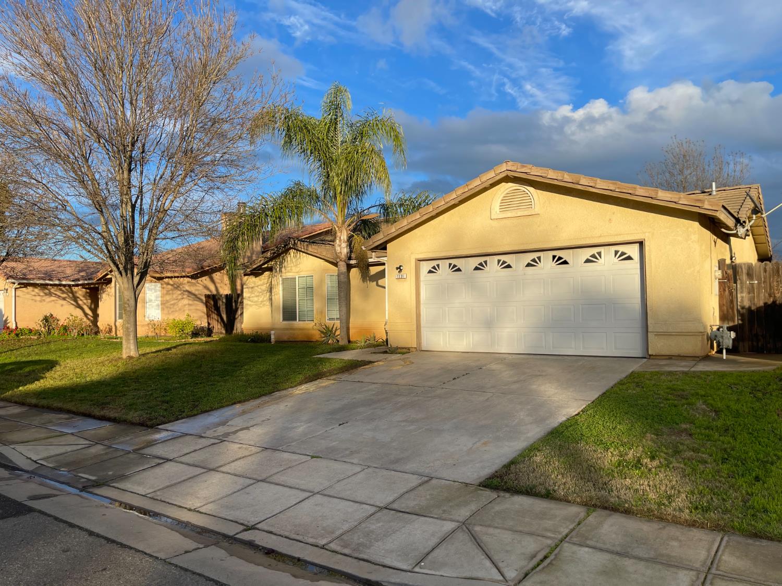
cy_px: 293
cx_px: 391
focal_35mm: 25
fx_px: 565
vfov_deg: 54.9
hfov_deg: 69.4
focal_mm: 5.1
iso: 32
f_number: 1.6
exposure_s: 1/2597
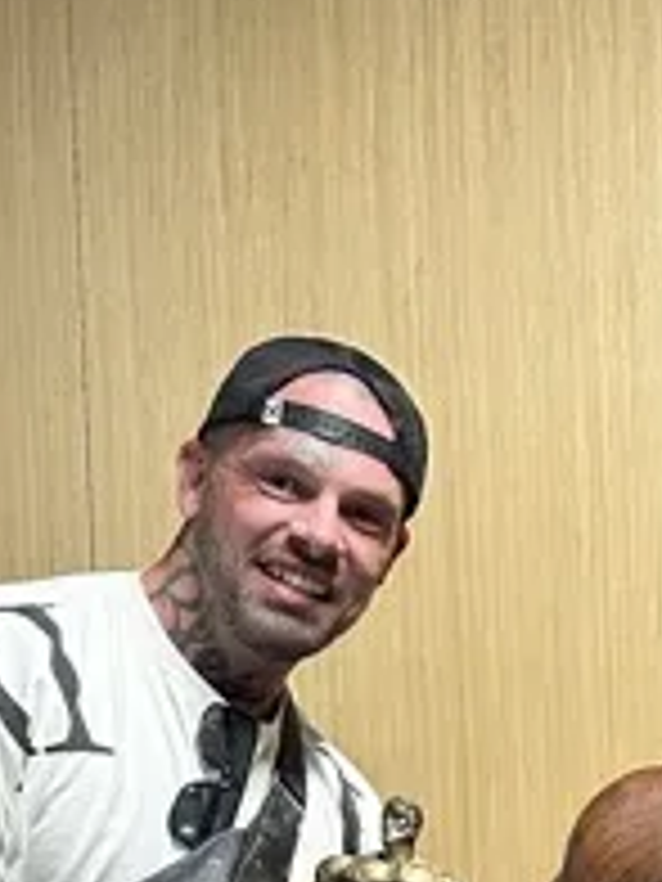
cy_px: 1188
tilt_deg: -4.1
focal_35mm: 98
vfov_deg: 18.5
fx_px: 2499
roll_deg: +1.4
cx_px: 901
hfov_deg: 14.4
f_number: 1.78
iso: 320
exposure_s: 1/60
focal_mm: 6.86
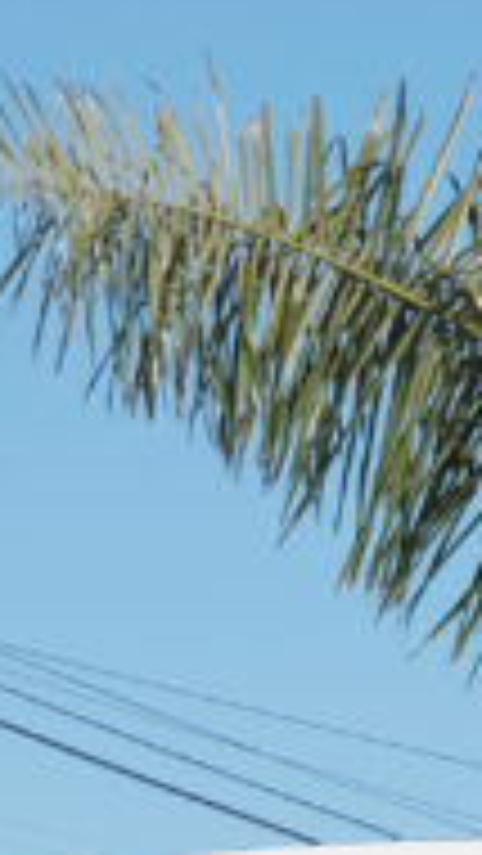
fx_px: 8604
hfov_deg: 3.2
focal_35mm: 379
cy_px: 1487
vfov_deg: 5.6
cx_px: 572
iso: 160
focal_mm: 44.5
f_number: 9
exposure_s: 1/500
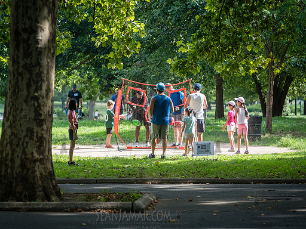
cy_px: 114
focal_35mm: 158
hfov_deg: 12.5
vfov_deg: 9.4
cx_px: 140
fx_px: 1397
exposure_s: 1/320
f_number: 4
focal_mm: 145
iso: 200
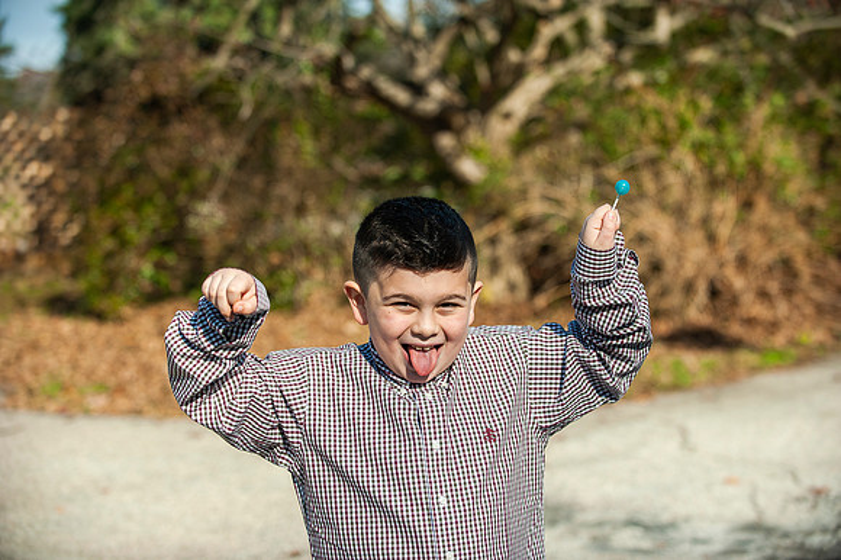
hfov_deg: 25.4
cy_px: 280
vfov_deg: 17.0
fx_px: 1868
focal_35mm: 80
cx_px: 420
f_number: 3.5
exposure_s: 1/3200
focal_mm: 80
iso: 320
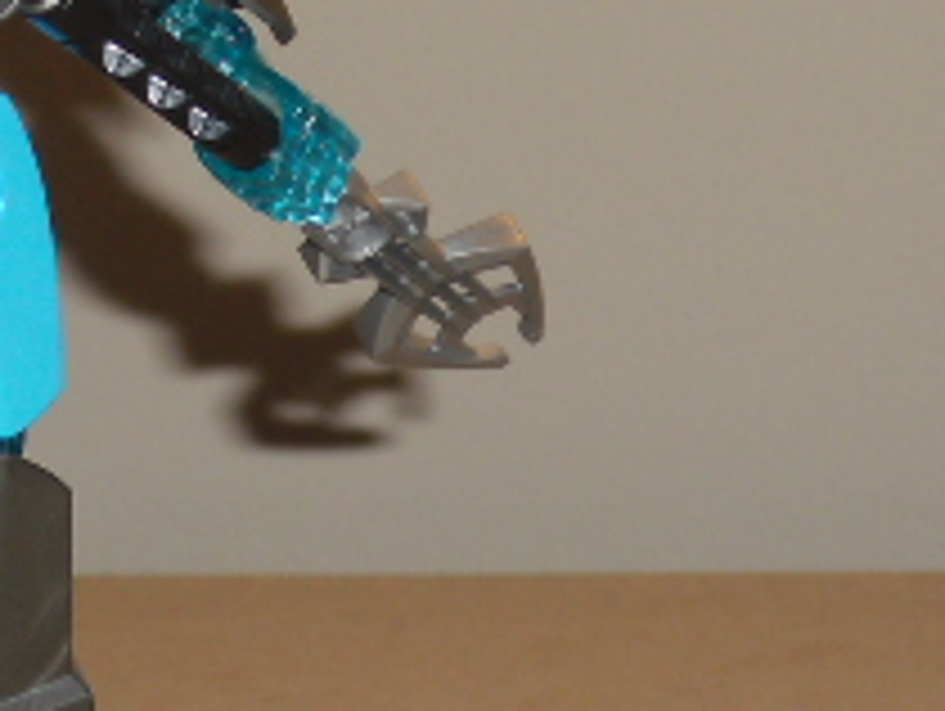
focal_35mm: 192
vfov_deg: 7.7
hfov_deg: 10.2
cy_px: 63
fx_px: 5248
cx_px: -68
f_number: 4.2
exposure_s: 1/60
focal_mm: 11.2
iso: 200
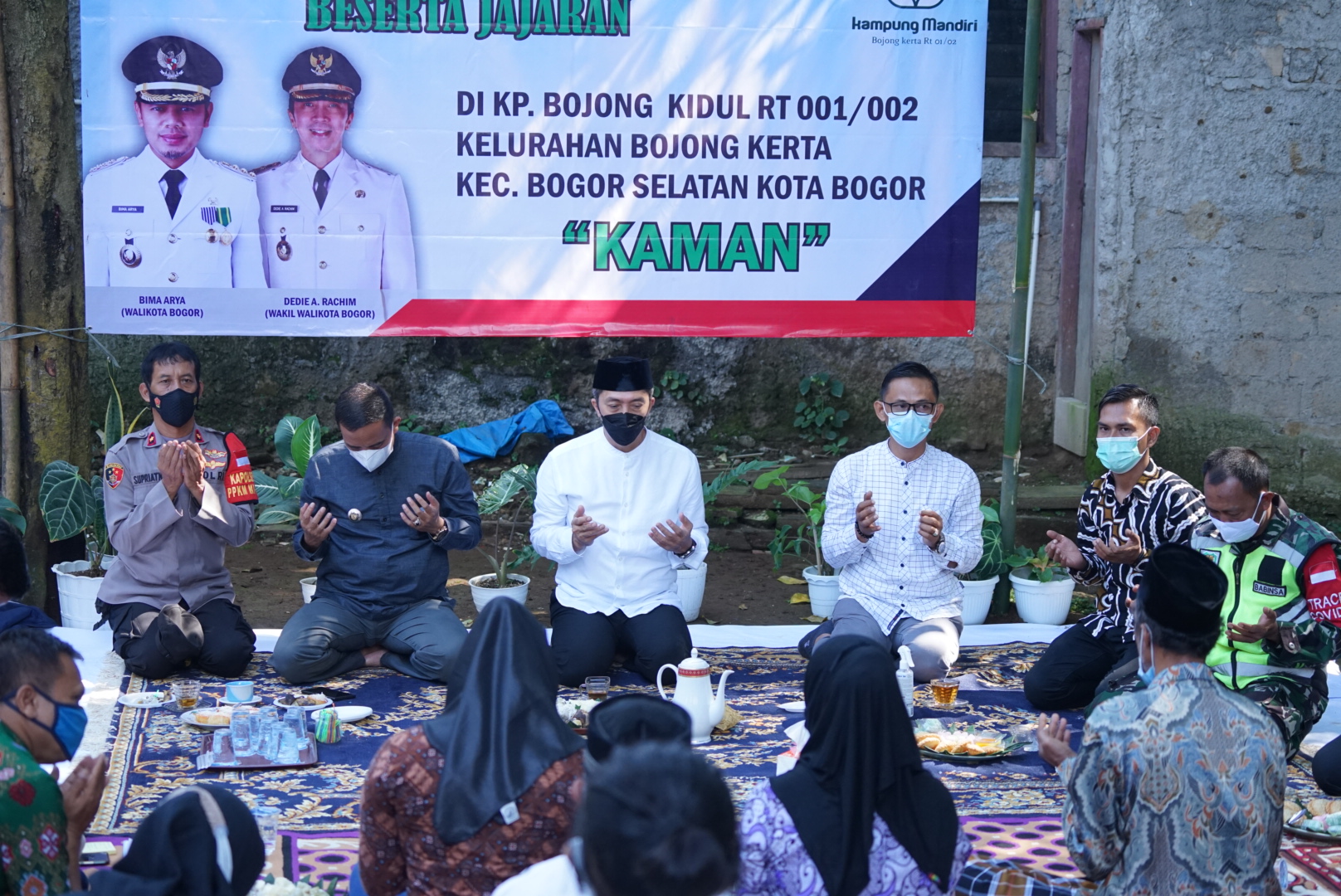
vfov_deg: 18.2
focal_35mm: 75
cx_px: 670
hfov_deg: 27.0
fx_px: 2796
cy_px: 448
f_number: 4
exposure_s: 1/400
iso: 1250
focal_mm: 75
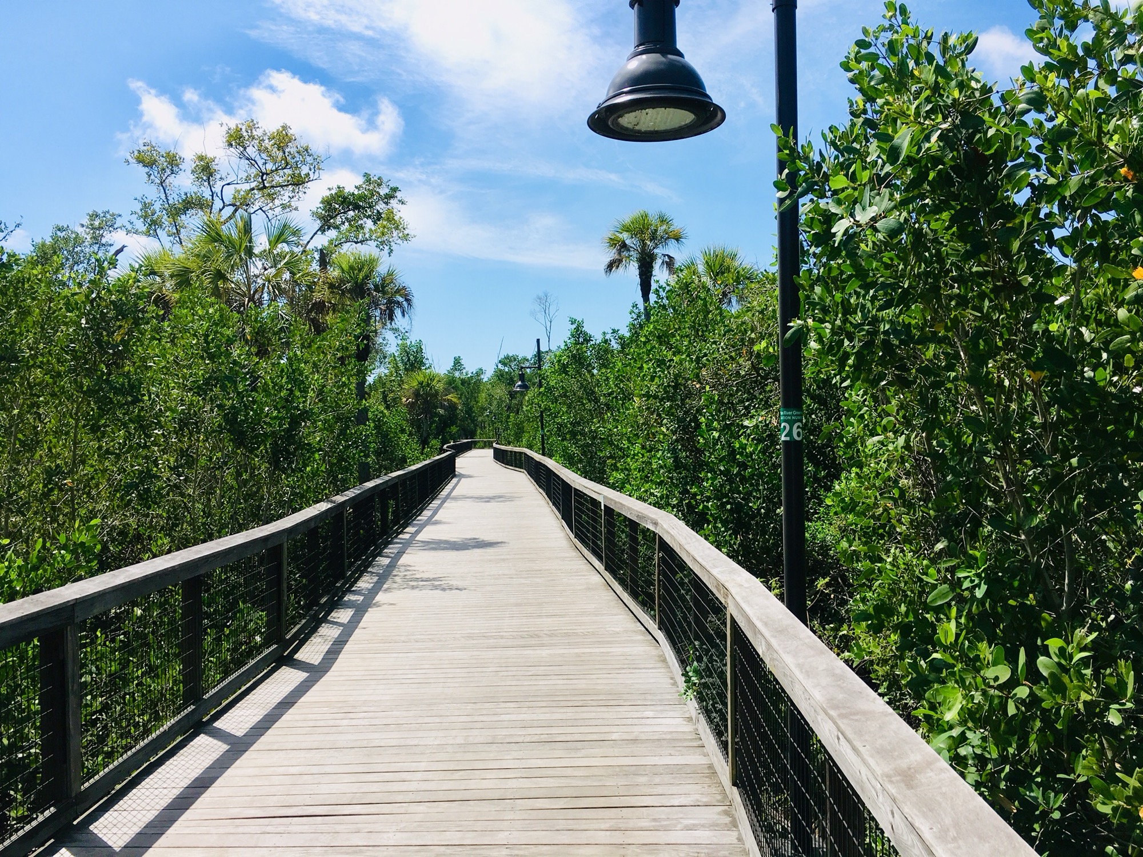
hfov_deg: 61.7
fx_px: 958
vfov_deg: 48.2
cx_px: 572
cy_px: 428
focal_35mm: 29
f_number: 2.2
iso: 25
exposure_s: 1/1748
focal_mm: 4.15
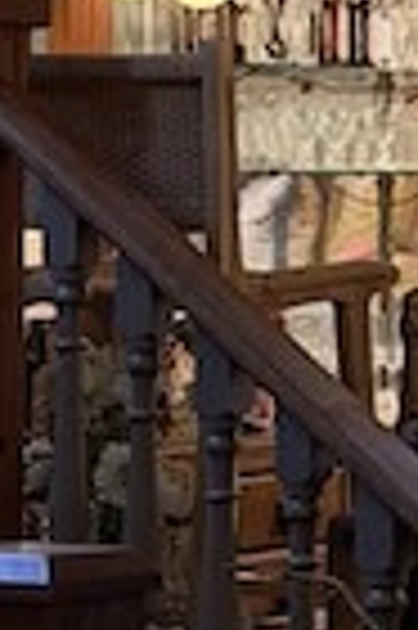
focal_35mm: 285
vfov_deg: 7.2
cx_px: 1151
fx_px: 4976
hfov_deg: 4.6
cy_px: 40
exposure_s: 1/132
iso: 200
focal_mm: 6.8
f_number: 1.8
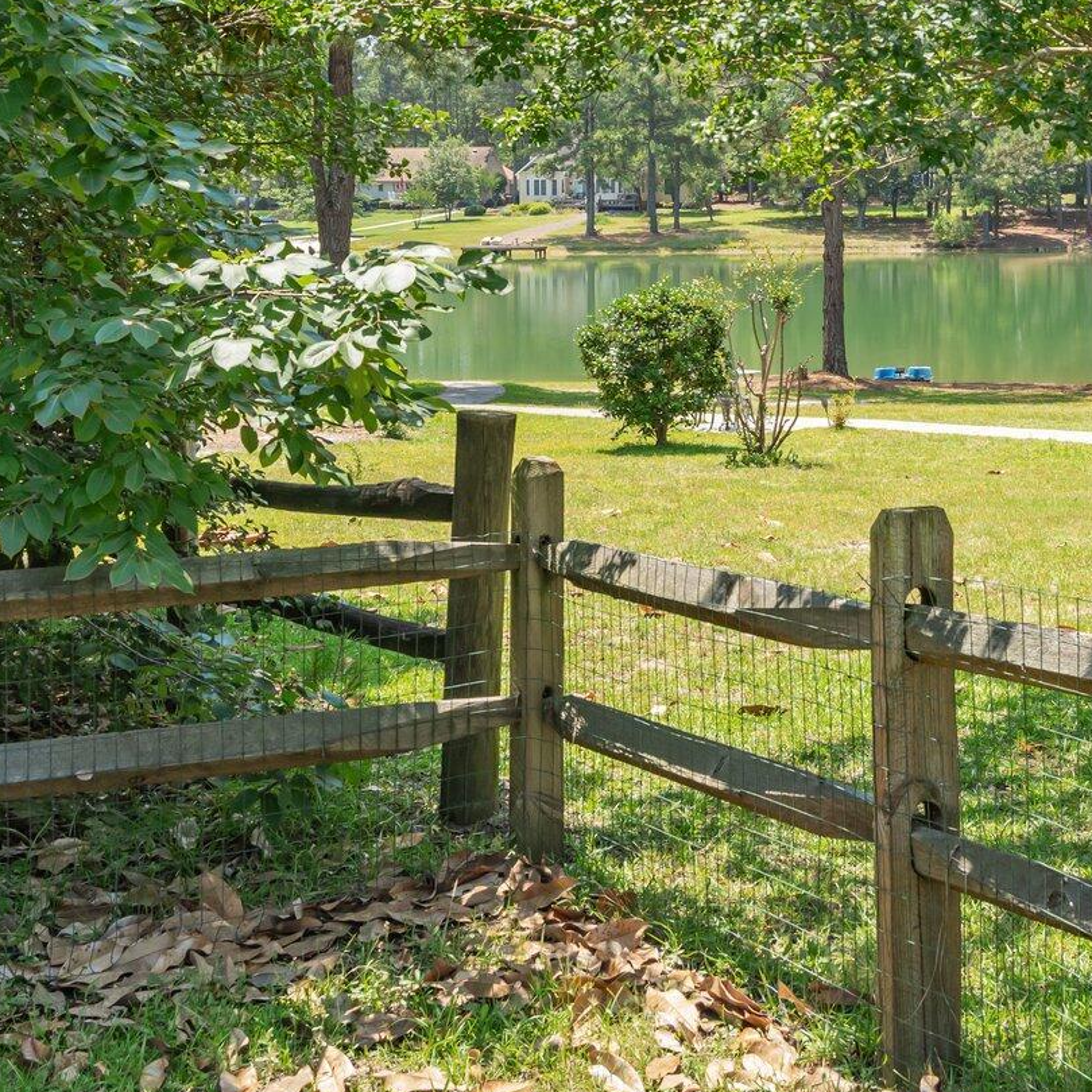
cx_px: 666
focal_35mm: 58
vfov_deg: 28.9
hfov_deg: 29.5
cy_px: 216
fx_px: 2070
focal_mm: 27
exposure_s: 1/320
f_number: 8
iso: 400
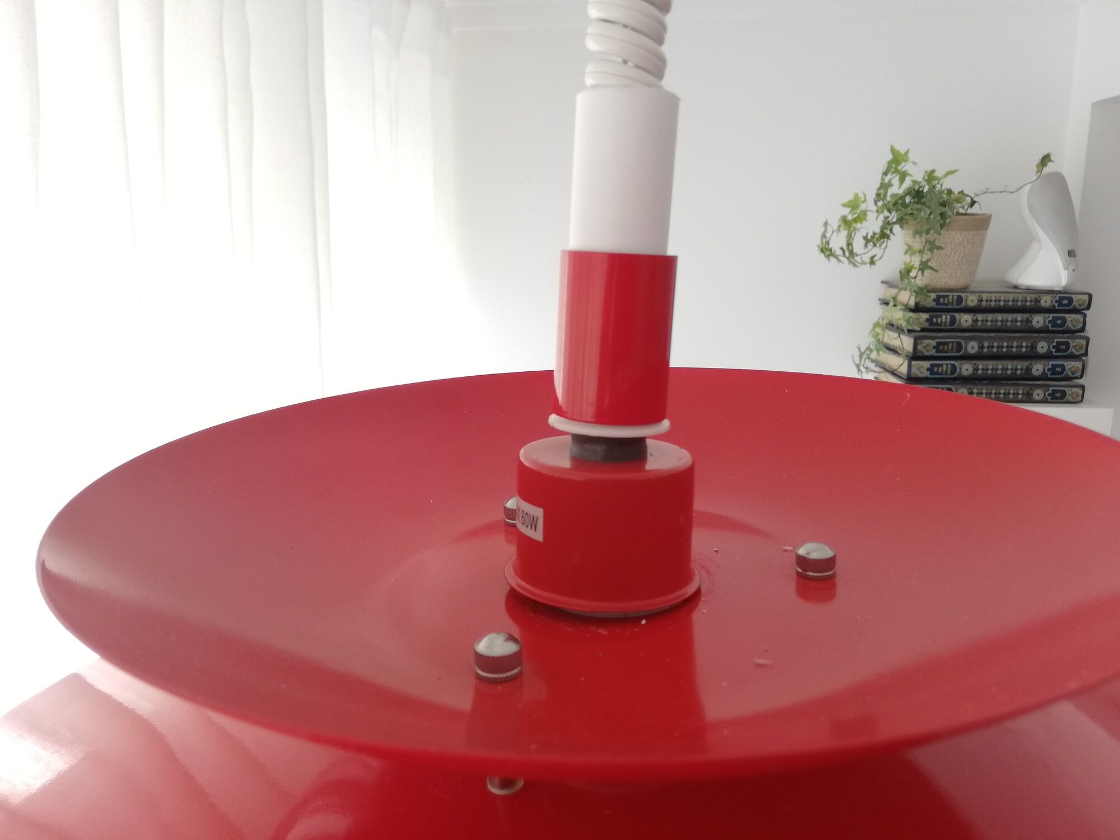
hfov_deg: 67.3
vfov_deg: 53.1
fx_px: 841
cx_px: 560
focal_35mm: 26
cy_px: 420
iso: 125
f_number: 2.2
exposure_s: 1/50
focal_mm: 3.81
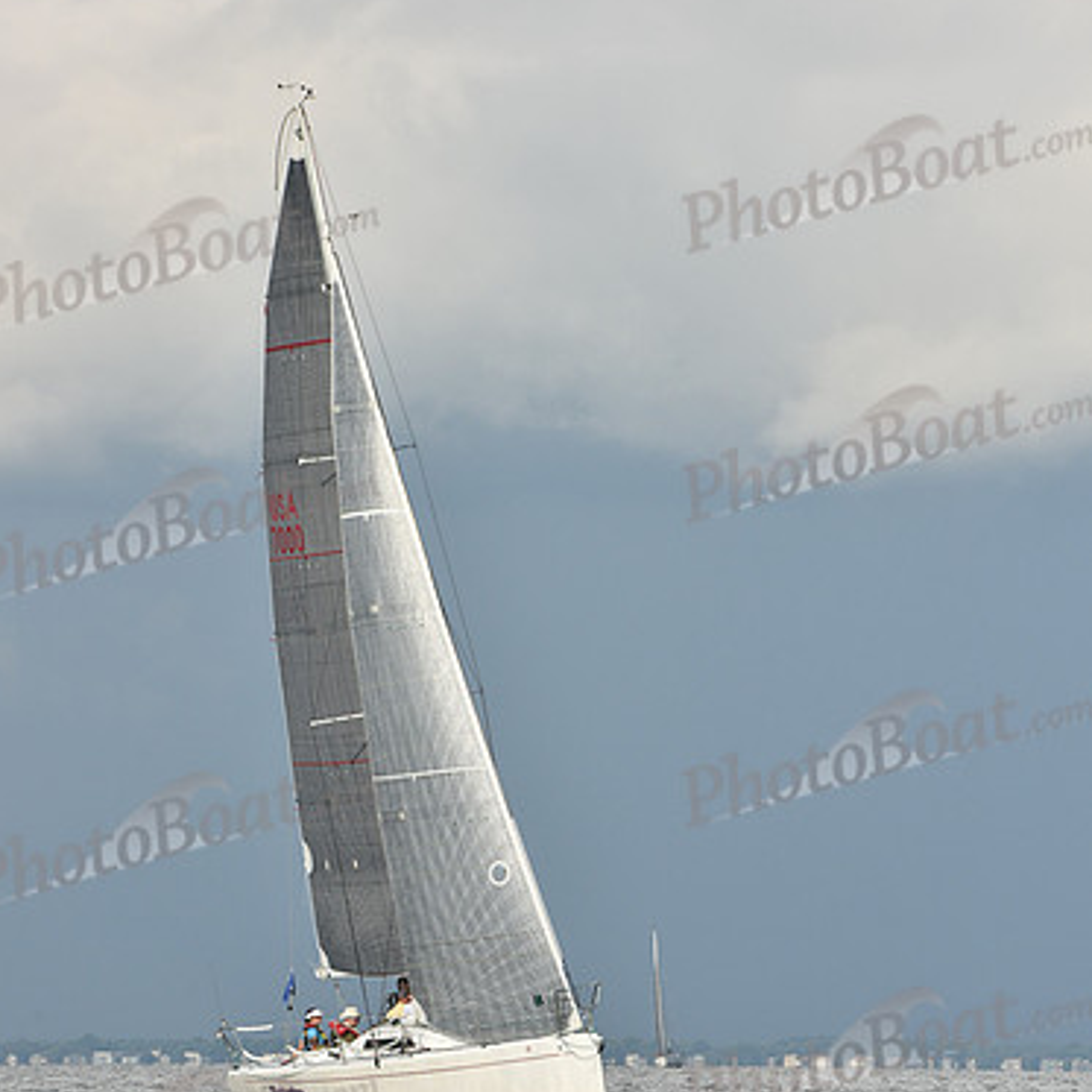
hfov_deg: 7.0
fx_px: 8958
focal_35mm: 251
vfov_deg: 7.0
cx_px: 531
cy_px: 641
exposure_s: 1/1250
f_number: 9
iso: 250
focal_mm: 190
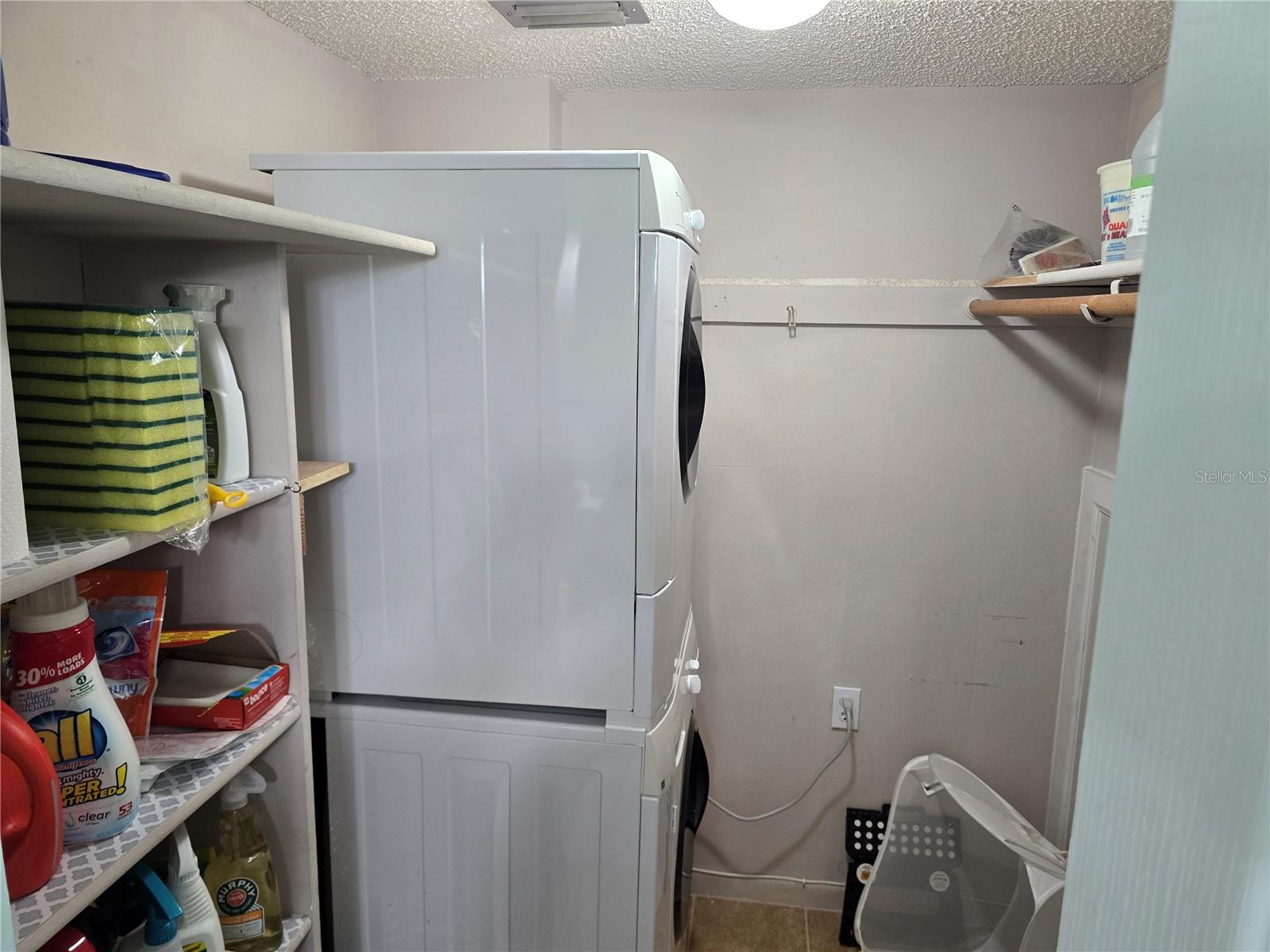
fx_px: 844
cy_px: 476
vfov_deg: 58.9
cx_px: 635
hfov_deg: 73.9
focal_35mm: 23
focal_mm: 6.3
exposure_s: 1/120
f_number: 1.7
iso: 250
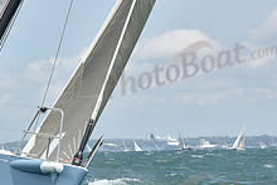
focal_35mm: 258
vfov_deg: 5.3
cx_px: 37
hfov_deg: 8.0
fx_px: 1986
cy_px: 150
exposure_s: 1/1250
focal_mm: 98
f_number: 7.1
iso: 250
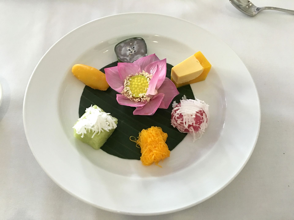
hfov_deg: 61.7
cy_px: 110
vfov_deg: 48.2
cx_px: 147
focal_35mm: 29
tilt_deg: -58.9
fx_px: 246
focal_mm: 4.15
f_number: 2.2
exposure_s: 1/10
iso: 80
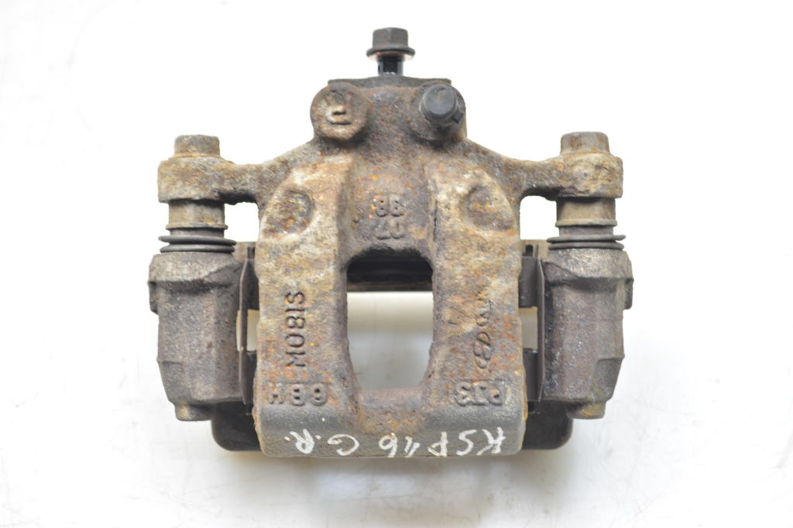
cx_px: 396
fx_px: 1255
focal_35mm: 57
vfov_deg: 23.8
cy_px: 264
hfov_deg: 35.1
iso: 100
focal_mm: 38
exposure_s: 1/10
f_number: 5
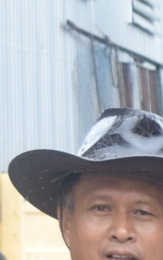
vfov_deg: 4.3
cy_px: 562
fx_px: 3405
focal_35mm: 480
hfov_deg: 2.7
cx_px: 705
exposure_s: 1/640
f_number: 4.8
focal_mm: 36
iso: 800
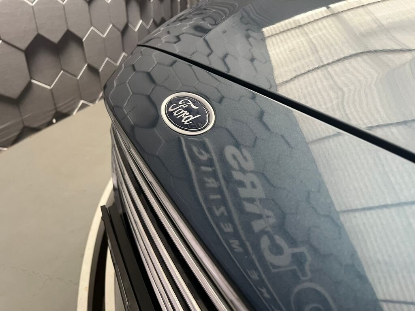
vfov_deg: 53.1
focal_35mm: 26
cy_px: 156
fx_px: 312
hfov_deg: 67.3
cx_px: 208
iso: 200
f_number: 1.6
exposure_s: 1/60
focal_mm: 5.1
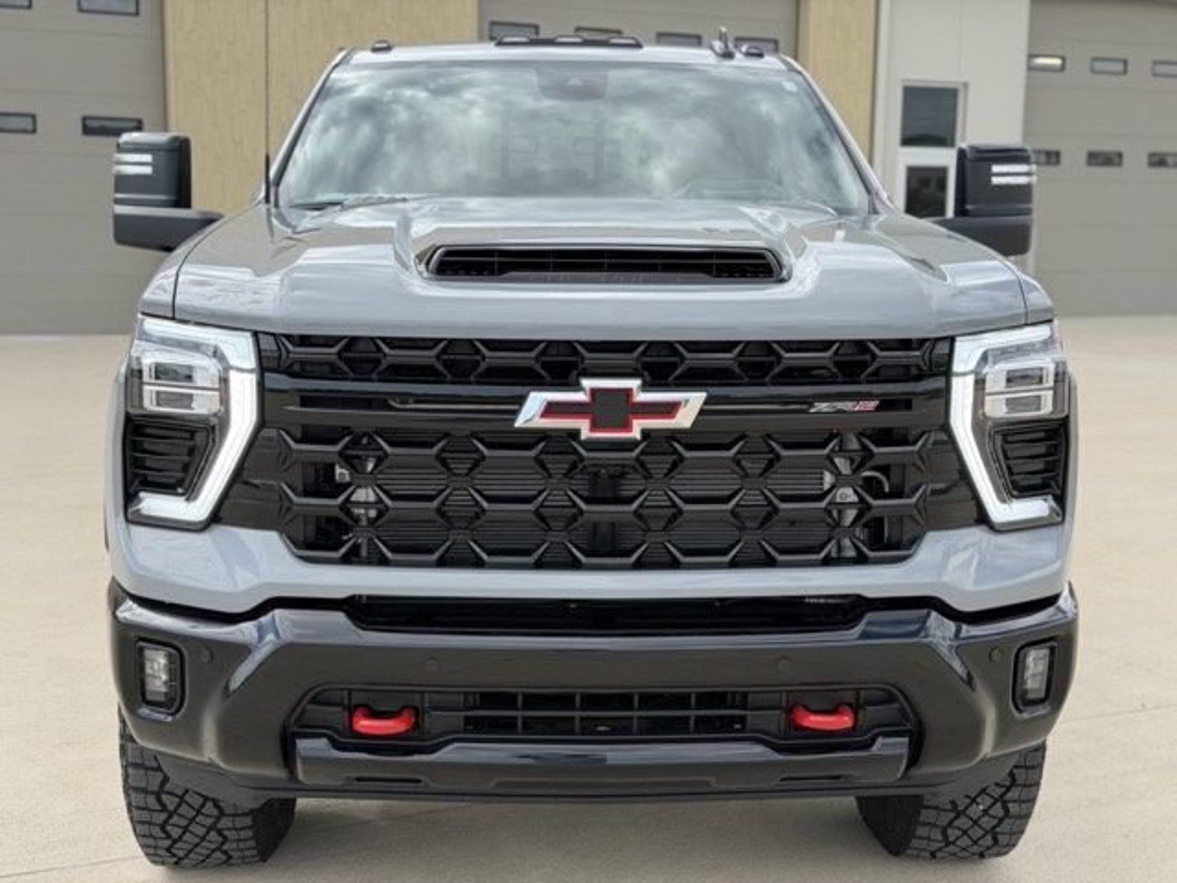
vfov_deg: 30.3
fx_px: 1632
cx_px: 588
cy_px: 442
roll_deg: -0.6
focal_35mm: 48
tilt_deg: -7.5
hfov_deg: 39.7
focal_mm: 6.76
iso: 100
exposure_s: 1/1242
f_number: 1.78
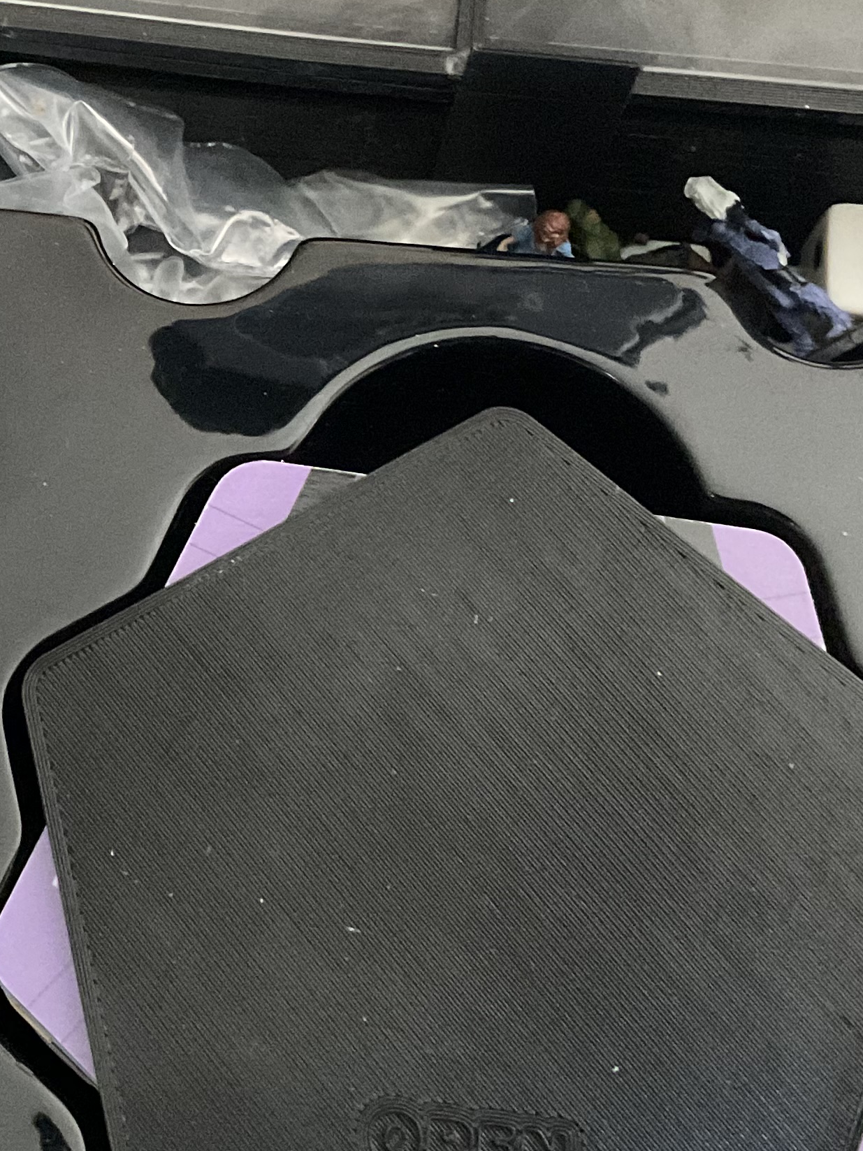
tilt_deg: -70.2
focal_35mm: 71
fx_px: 2360
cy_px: 423
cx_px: 28
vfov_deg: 27.3
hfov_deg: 20.2
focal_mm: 3
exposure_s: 1/29
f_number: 1.8
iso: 640
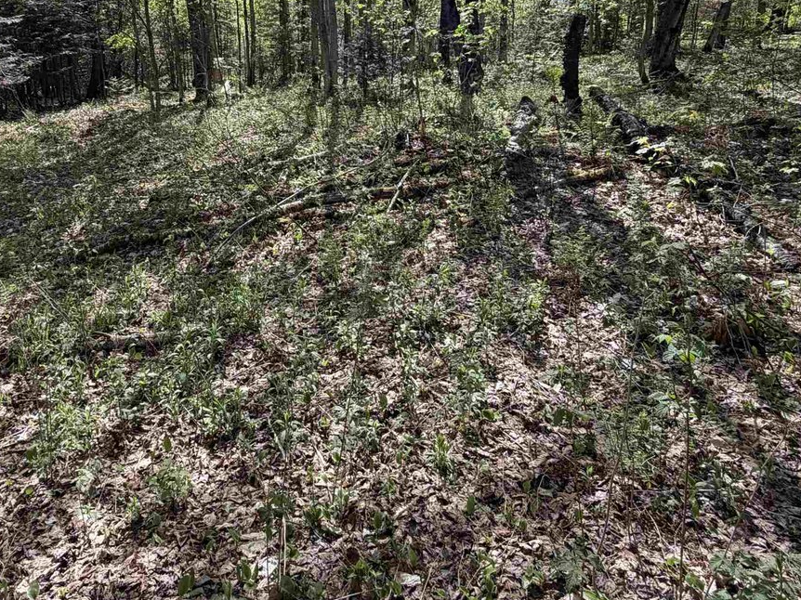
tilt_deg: -12.1
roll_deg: +0.8
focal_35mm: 26
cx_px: 318
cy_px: 133
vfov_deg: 50.3
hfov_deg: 66.6
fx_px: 601
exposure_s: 1/502
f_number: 2.2
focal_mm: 2.22
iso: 64
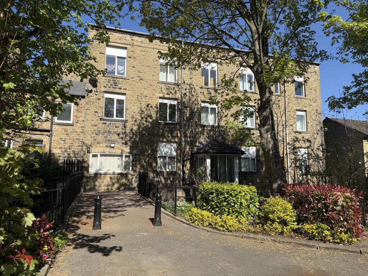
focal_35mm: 24
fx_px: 255
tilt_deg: +7.6
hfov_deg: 71.6
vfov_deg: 56.8
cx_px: 184
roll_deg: +0.0
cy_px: 138
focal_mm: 6.76
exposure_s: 1/3279
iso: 80
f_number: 1.78
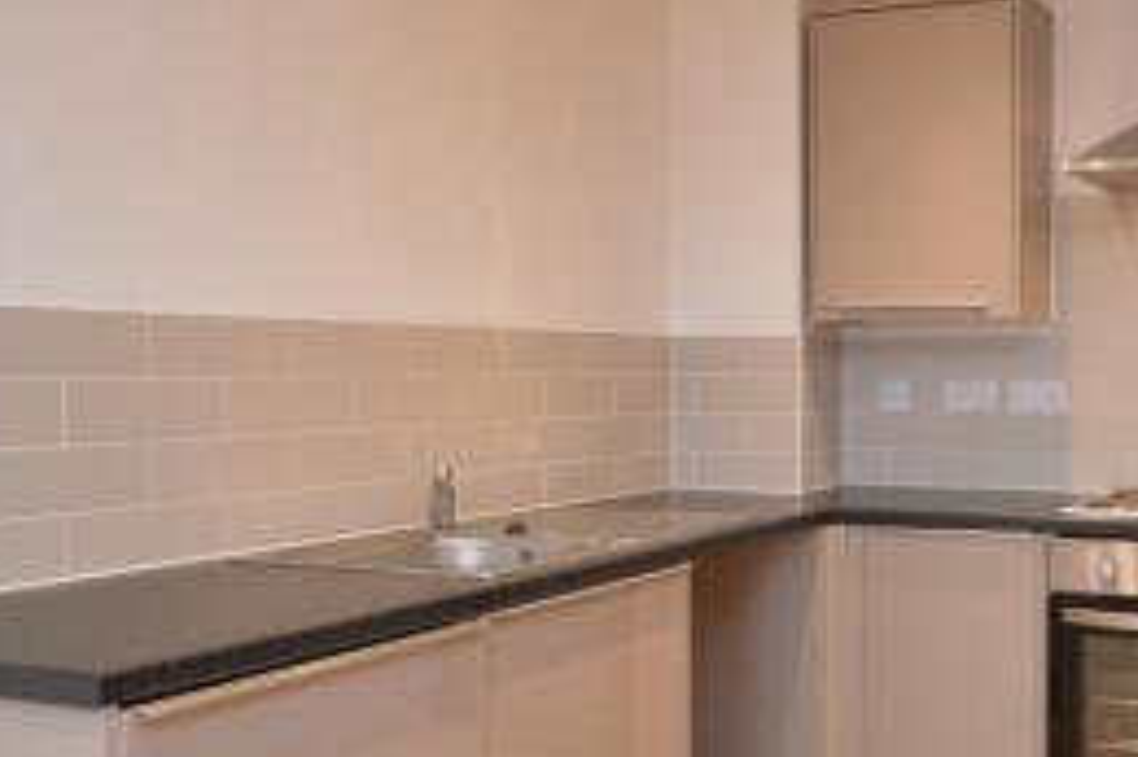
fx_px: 1390
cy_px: 409
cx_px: 924
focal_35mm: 44
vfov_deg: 30.5
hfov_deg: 42.4
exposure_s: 1/60
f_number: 3.5
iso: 400
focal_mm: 16
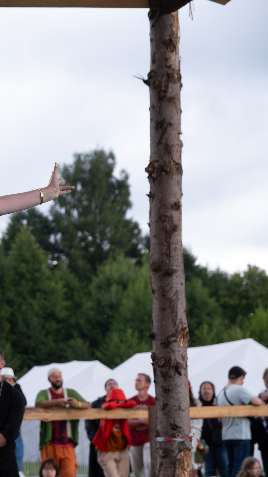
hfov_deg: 9.1
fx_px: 1655
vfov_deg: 16.4
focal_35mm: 131
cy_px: 239
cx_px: -61
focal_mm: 55
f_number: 3.6
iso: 800
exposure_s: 1/1000
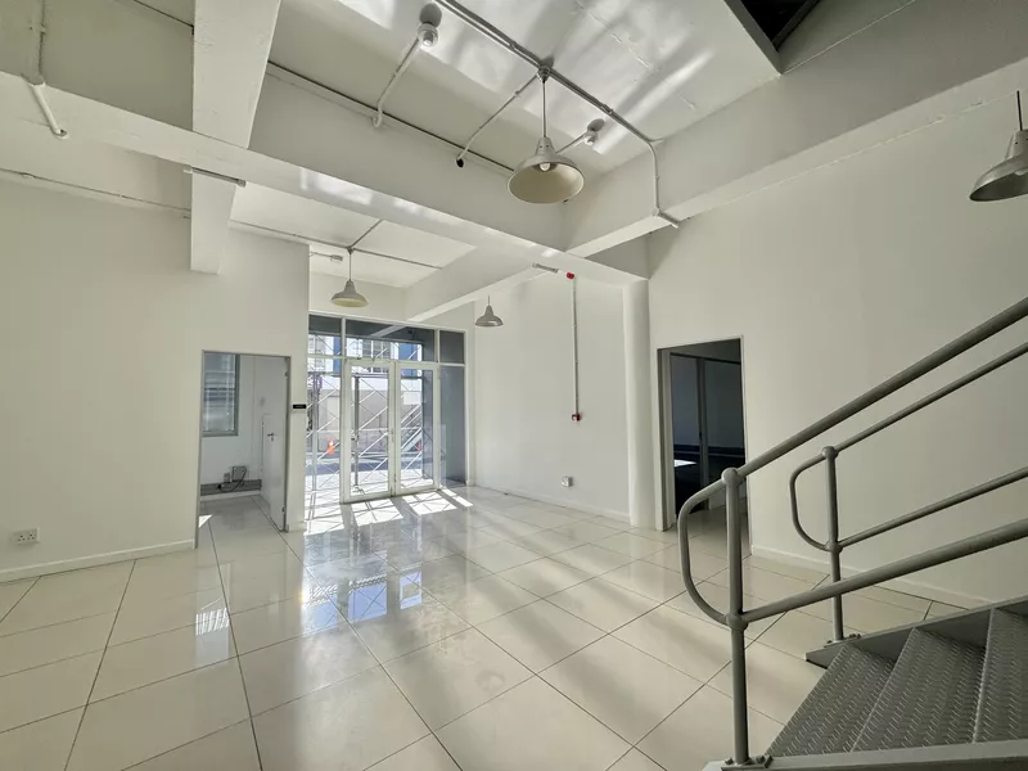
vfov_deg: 85.7
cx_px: 514
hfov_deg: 102.1
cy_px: 386
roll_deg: +1.1
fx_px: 416
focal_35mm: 14
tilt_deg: +3.6
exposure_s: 1/443
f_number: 2.2
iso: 40
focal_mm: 2.22
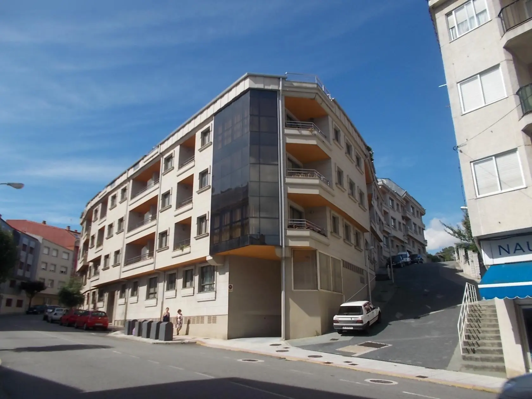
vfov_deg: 53.1
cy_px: 200
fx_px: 400
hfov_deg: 67.3
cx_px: 266
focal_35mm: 26
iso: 80
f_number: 8
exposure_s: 1/160
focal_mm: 4.6
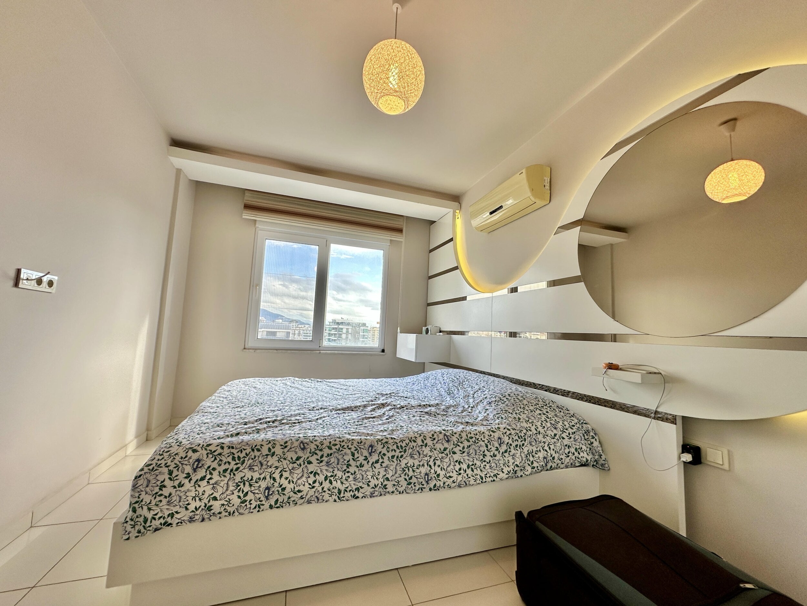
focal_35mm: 14
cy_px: 303
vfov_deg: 85.7
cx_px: 404
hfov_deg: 102.1
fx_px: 326
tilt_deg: +5.5
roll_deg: -2.8
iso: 40
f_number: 2.2
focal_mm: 2.22
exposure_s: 1/191
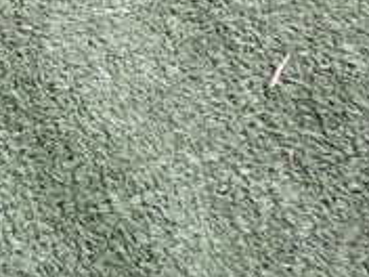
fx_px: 1162
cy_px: -31
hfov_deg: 16.5
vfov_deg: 13.3
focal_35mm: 109
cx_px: -180
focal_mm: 5.79
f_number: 2.4
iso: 200
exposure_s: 1/80
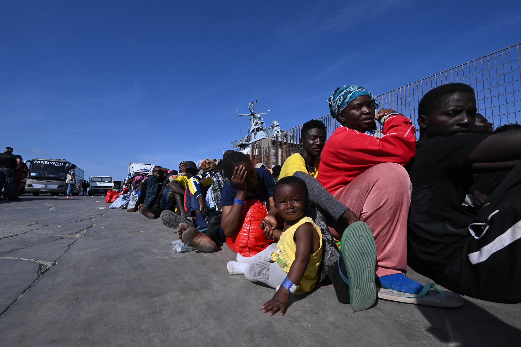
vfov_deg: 81.2
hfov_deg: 104.3
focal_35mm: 14
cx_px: 260
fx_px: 203
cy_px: 174
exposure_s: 1/1000
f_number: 16
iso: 1000
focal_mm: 14
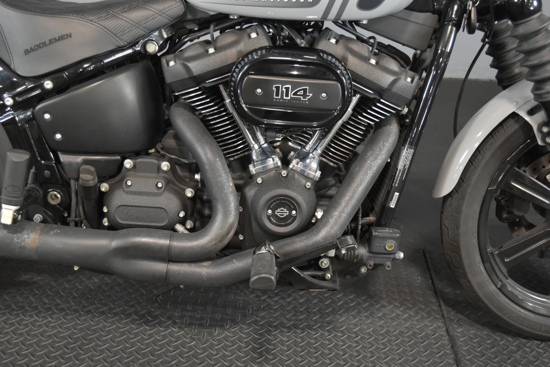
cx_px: 275
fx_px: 596
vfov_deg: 34.2
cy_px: 184
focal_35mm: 39
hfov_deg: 49.5
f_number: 4.2
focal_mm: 26
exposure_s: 1/25
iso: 1600
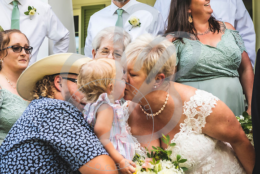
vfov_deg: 19.5
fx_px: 506
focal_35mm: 70
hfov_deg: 28.8
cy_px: 87
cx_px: 130
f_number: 7.1
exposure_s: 1/400
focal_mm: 70
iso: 640
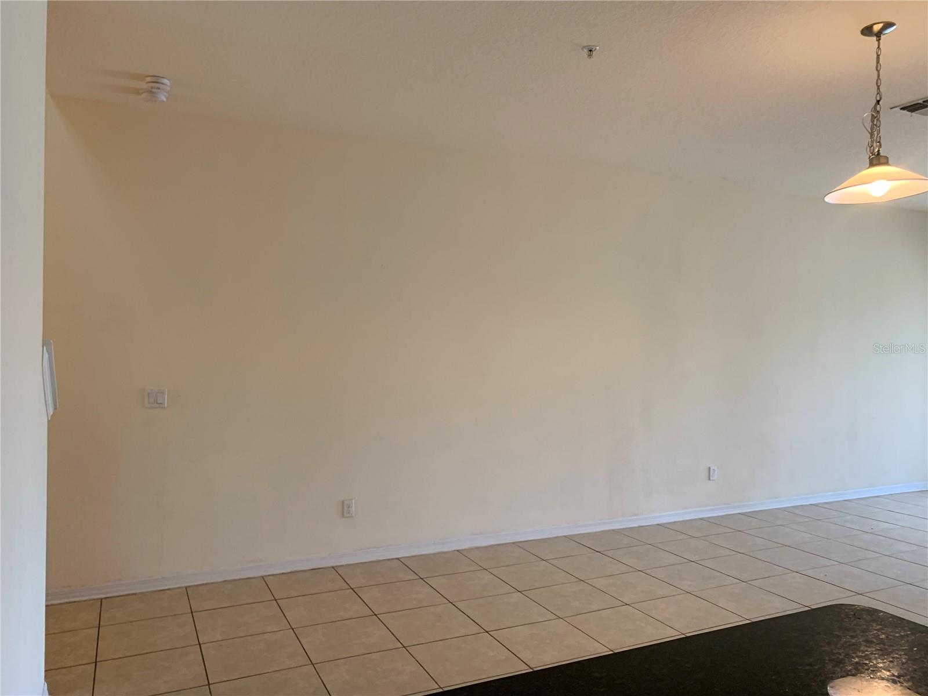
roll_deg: -0.5
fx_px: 697
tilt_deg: -0.7
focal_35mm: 26
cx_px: 464
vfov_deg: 53.1
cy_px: 348
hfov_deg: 67.3
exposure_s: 1/60
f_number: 1.8
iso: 125
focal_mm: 4.25
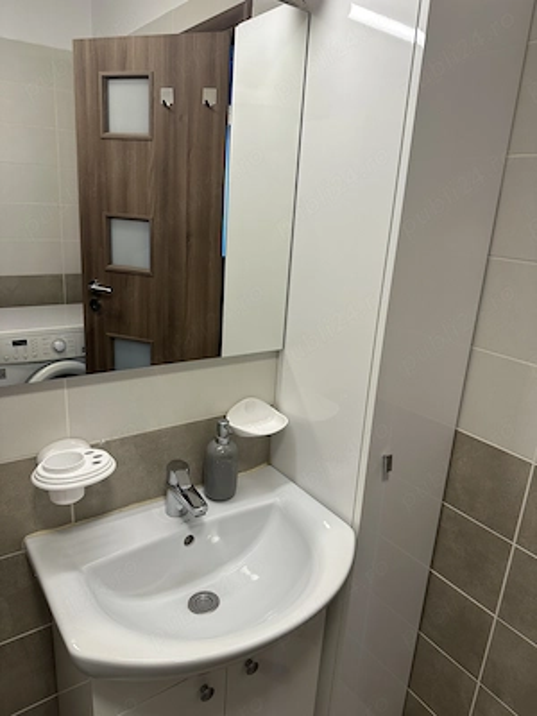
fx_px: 496
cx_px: 268
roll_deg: -4.2
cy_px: 358
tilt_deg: -16.1
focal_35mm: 24
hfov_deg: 56.8
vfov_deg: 71.6
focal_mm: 6.86
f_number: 1.78
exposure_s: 1/100
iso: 125
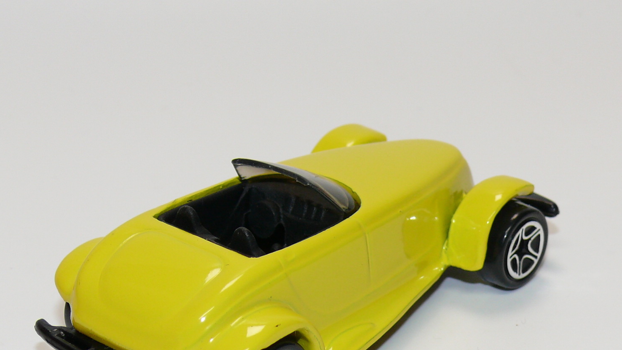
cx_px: 301
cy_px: 246
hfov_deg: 17.3
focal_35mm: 124
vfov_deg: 9.8
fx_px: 2045
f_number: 4
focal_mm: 13.7
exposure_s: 1/30
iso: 100
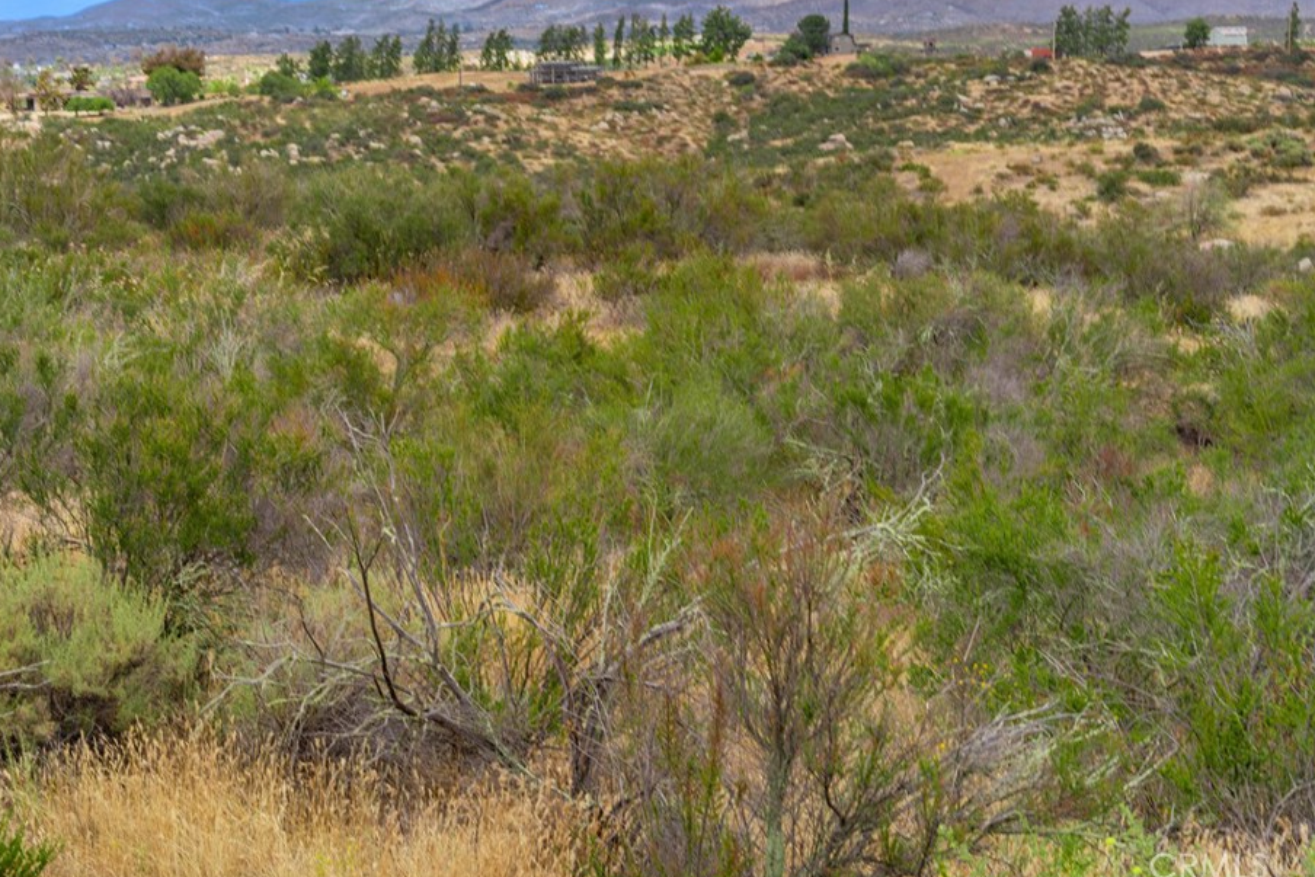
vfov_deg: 20.0
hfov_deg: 29.6
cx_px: 572
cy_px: 391
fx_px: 2484
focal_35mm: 68
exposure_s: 1/200
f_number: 5.6
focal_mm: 60
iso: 100
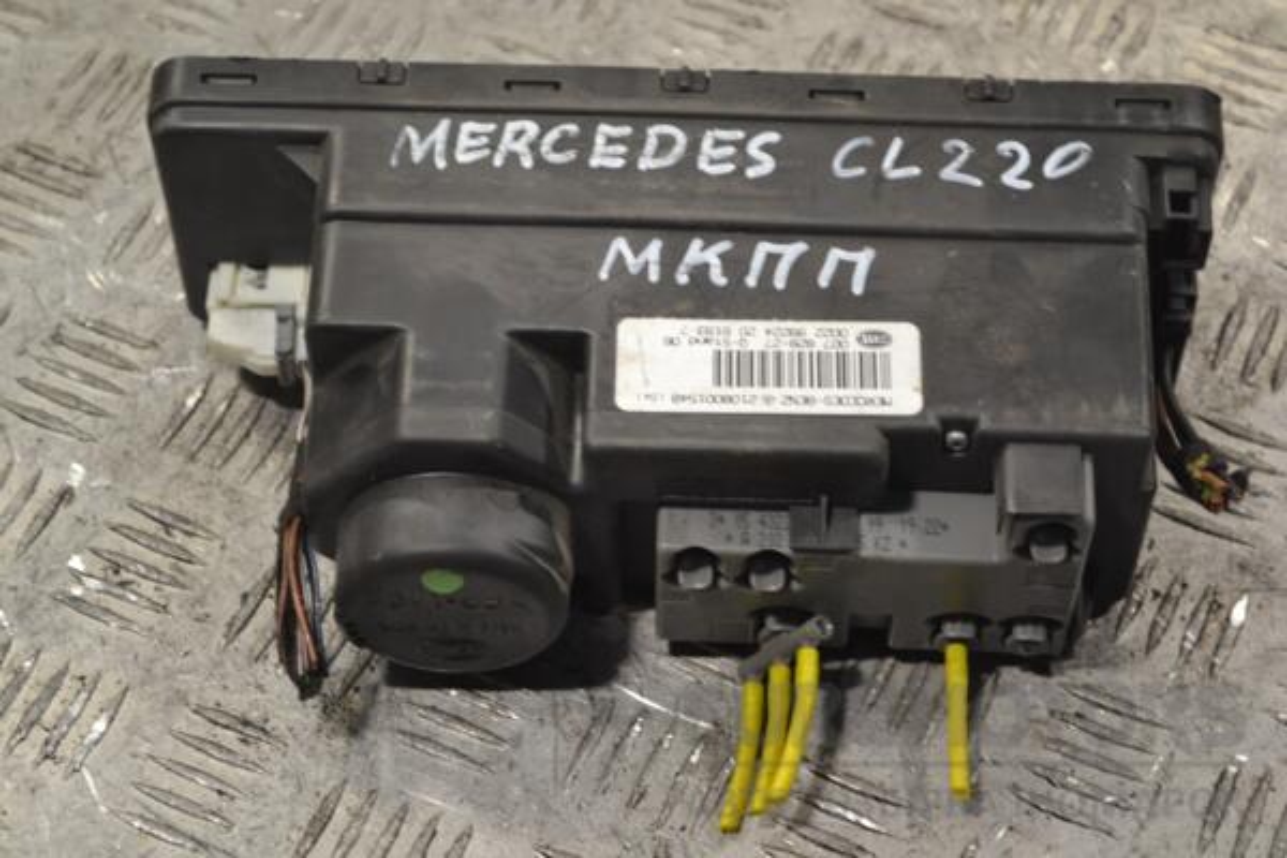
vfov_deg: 16.6
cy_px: 429
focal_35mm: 82
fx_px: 2949
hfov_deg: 24.6
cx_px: 644
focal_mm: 55
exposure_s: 1/60
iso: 400
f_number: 5.6
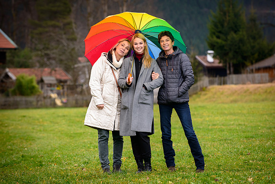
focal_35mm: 175
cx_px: 150
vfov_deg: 7.9
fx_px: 1335
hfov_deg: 11.8
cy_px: 99
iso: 800
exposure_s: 1/250
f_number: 5
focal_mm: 160
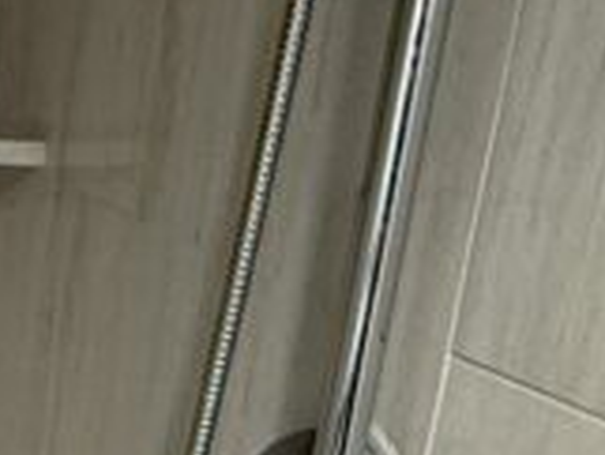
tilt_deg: -20.9
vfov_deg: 15.9
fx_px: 1557
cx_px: -225
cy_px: 553
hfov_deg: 19.8
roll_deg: -3.0
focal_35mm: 89
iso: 400
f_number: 2.2
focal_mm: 2.22
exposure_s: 1/60
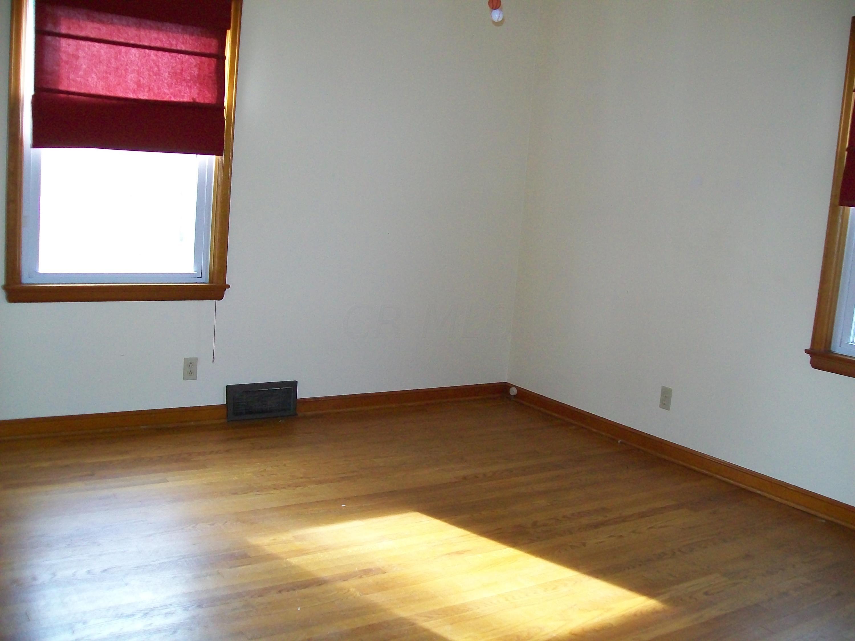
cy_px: 320
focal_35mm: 36
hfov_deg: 51.4
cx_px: 428
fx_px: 889
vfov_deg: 39.7
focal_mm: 6
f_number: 2.7
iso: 160
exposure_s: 1/60
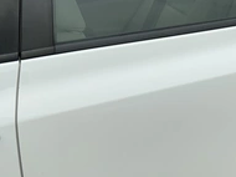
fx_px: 402
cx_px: 207
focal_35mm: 59
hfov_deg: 31.4
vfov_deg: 24.2
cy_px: 150
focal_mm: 3
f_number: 1.8
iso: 25
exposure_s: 1/1984
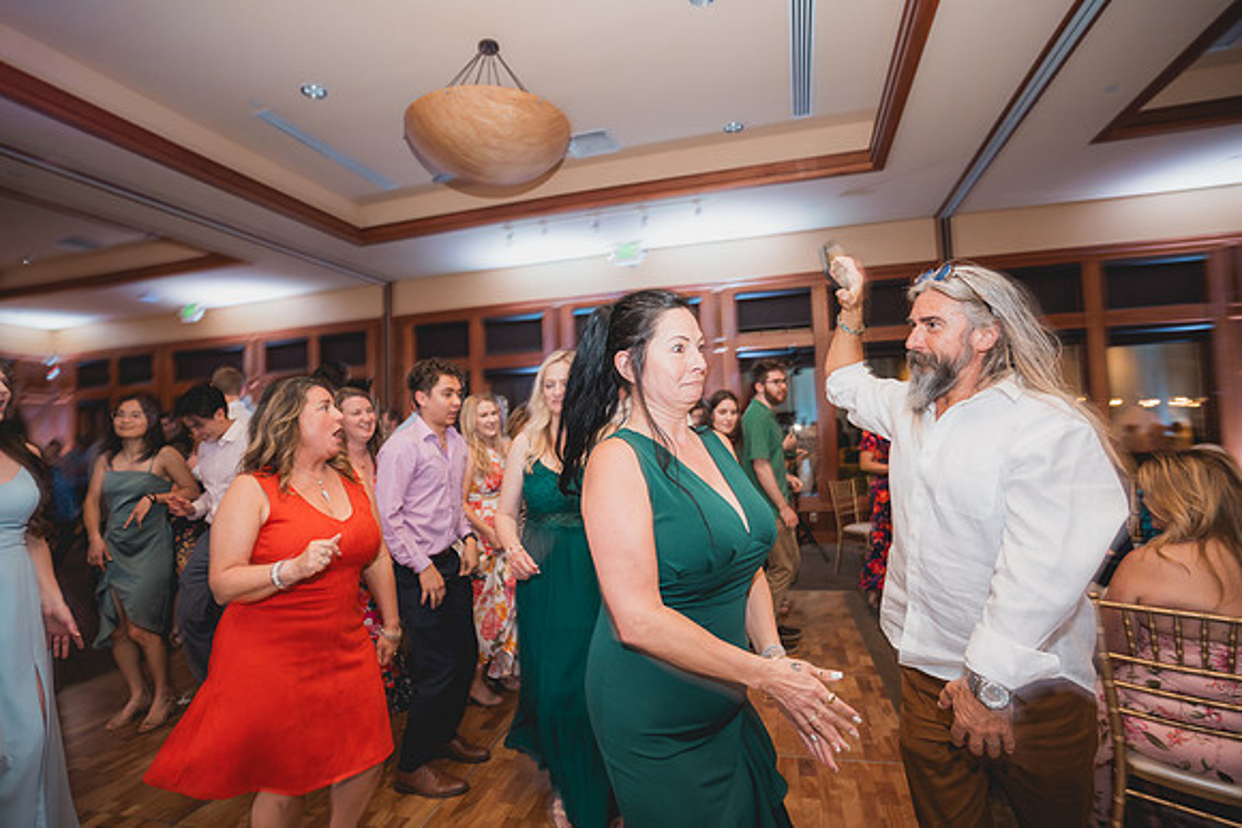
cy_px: 414
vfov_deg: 70.5
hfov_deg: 93.3
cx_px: 621
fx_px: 587
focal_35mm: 17
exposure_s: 1/20
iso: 1000
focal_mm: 17
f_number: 2.8
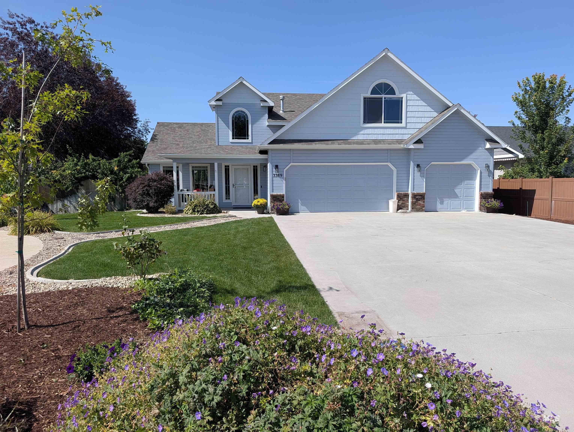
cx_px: 287
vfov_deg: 56.9
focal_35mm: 24
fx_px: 399
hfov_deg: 71.5
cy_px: 216
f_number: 1.68
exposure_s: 1/1294
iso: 23
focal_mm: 6.9
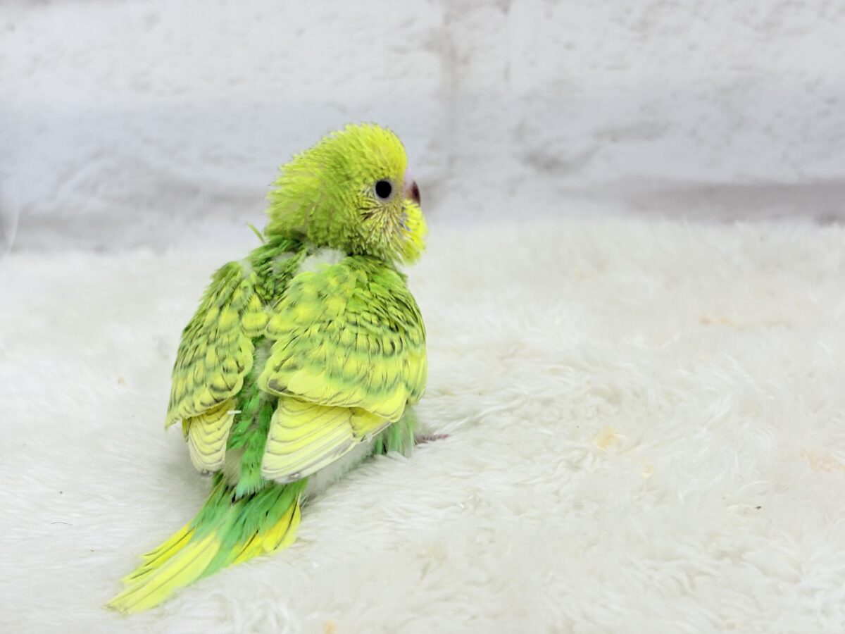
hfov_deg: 36.8
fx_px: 1269
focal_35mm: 52
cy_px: 317
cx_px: 422
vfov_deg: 28.0
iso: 50
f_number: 1.6
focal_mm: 5.96
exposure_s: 1/100
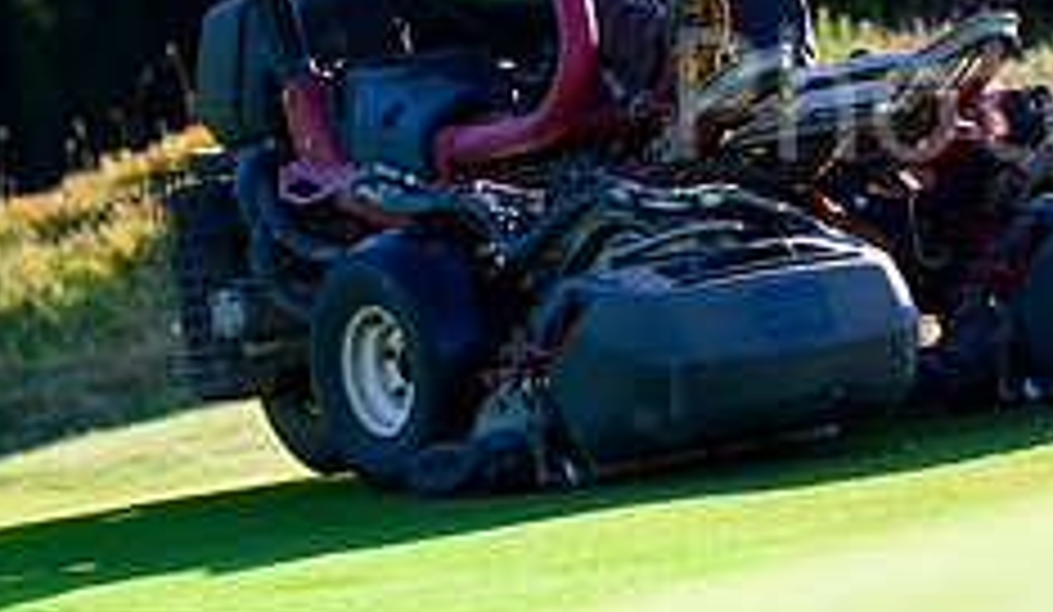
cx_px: 1159
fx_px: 15594
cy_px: 0
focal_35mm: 554
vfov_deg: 2.2
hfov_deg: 3.9
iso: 200
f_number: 4
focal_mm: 200
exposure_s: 1/640
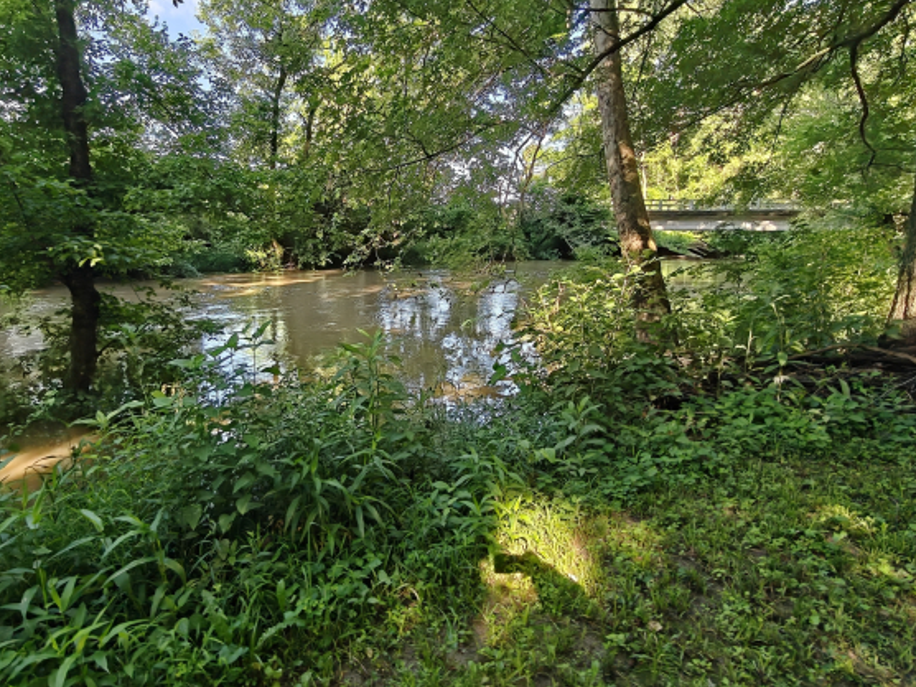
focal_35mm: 18
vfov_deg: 71.4
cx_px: 390
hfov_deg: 87.1
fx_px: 476
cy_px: 313
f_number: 2
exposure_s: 1/84
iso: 80
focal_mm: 2.3
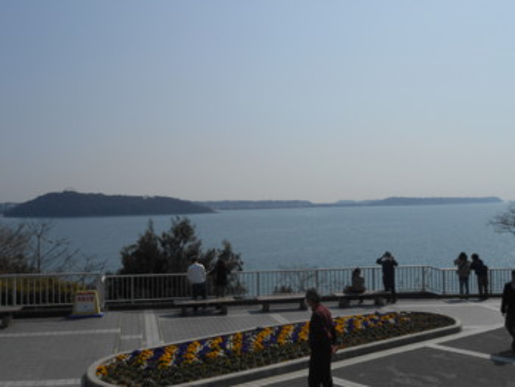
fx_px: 566
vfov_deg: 37.8
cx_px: 258
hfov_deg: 48.9
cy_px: 194
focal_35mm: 38
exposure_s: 1/250
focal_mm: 6.8
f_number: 13.2
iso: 80
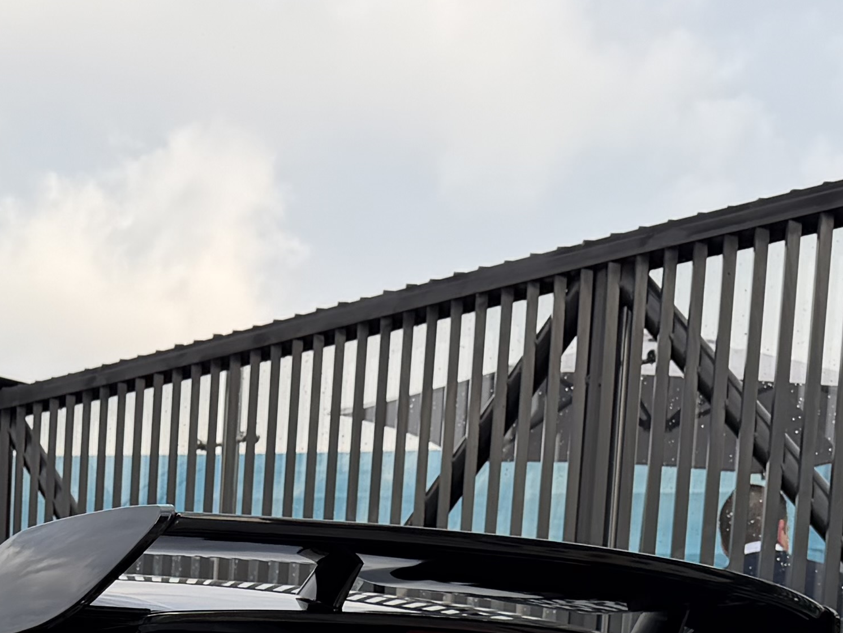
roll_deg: -2.3
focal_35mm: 92
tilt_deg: -5.1
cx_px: 16
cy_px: 1079
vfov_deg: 14.4
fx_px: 2241
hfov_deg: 20.7
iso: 80
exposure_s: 1/1211
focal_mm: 6.76
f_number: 1.78
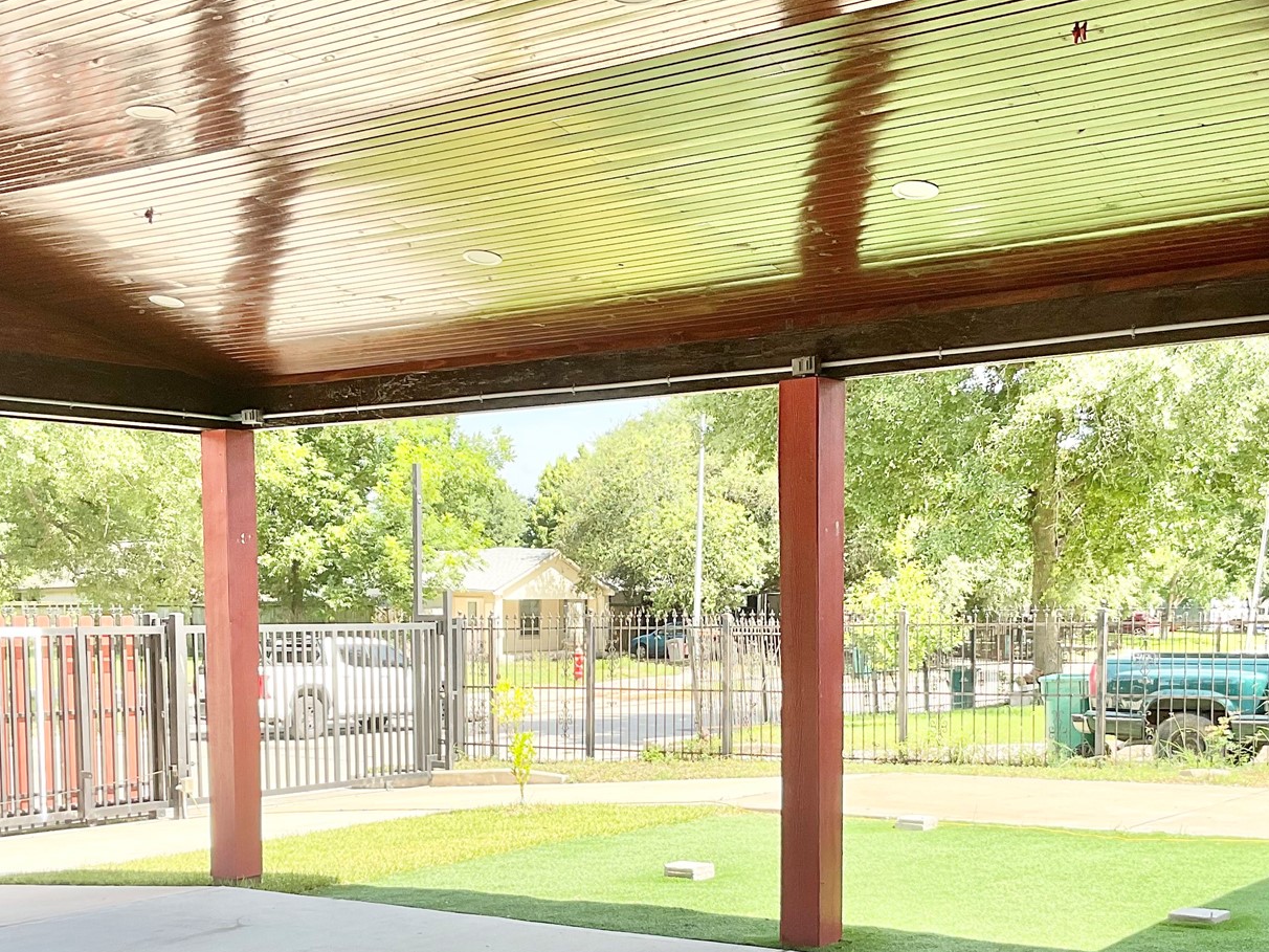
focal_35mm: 49
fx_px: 1796
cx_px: 637
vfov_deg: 29.0
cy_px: 767
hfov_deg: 38.9
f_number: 1.8
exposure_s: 1/491
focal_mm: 3
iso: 16
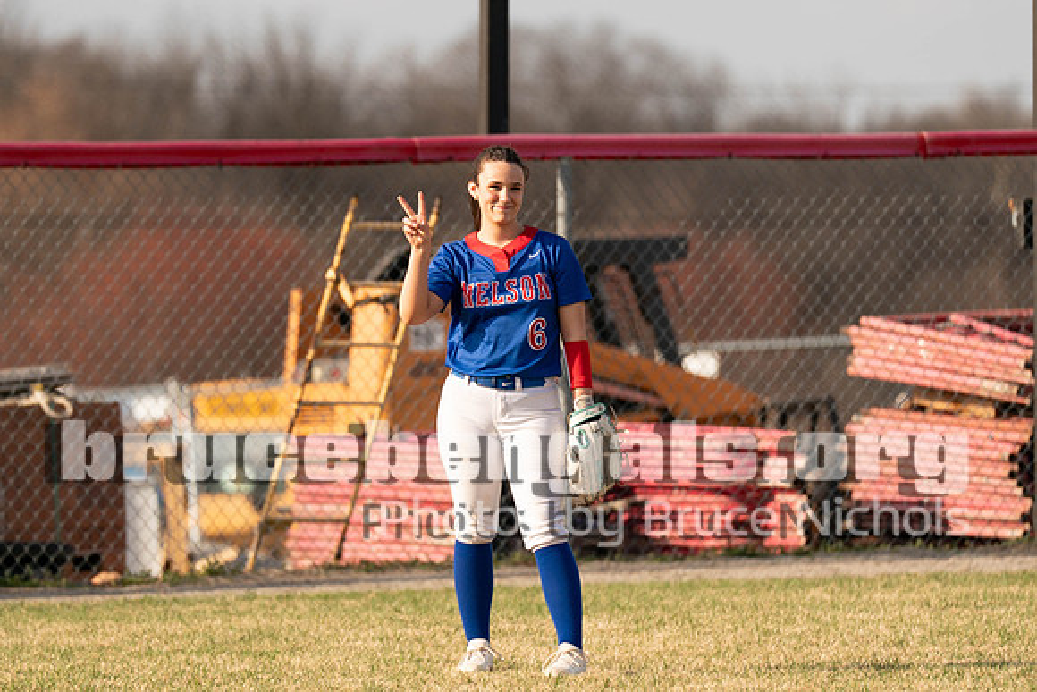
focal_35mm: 419
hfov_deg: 4.9
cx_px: 500
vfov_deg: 3.3
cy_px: 262
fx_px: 12076
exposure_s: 1/2000
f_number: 2.8
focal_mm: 200
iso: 160
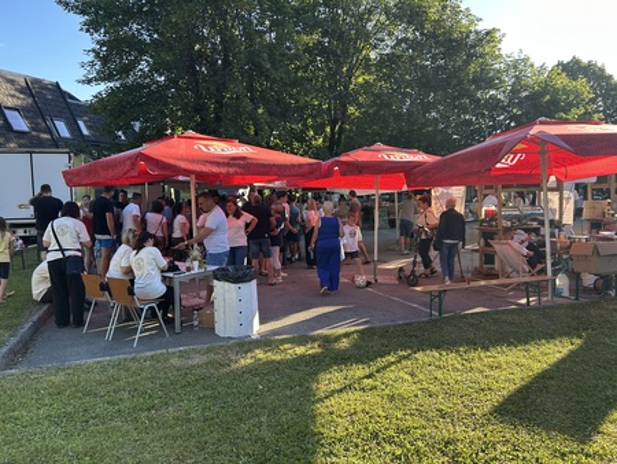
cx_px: 308
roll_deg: -1.0
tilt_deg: -1.5
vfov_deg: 53.1
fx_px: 464
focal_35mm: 26
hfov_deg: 67.3
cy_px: 232
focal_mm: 5.7
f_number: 1.5
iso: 50
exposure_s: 1/383
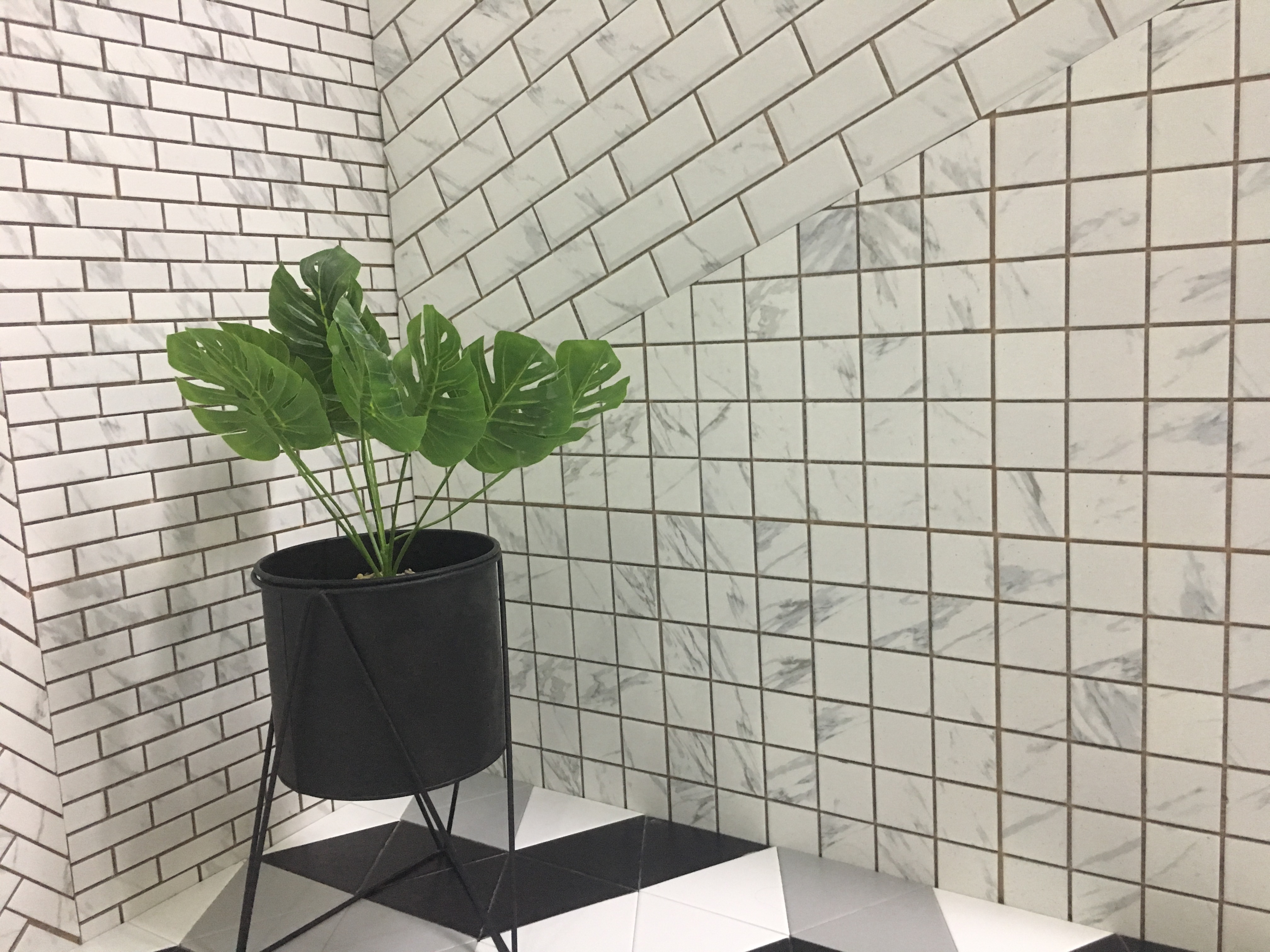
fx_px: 1064
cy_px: 476
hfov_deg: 61.7
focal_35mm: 29
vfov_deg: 48.2
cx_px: 635
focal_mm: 4.15
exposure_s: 1/17
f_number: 2.2
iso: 200
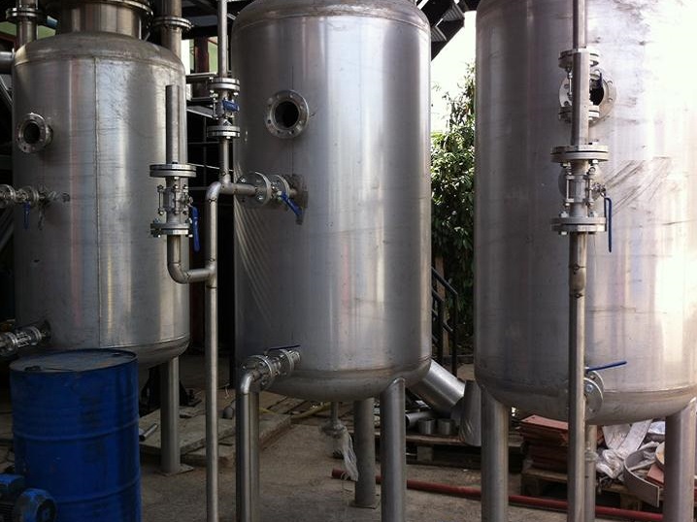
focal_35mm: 39
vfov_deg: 36.8
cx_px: 341
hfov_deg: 47.9
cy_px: 256
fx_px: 785
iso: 80
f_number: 2.8
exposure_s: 1/279
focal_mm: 3.85
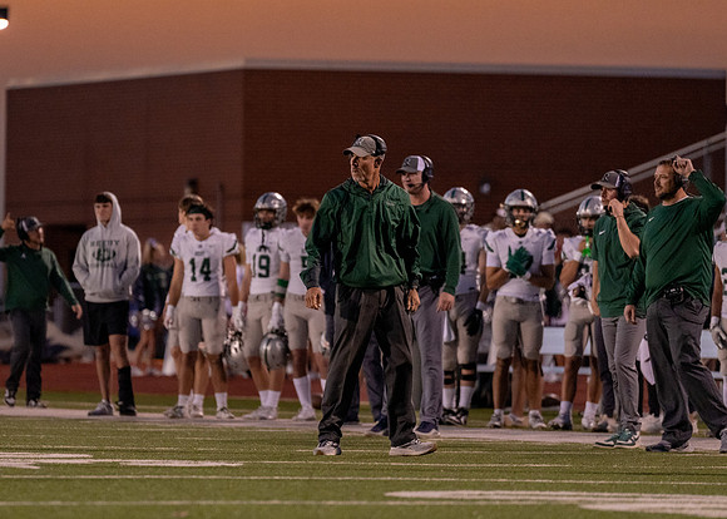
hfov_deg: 5.6
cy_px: 241
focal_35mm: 361
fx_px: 7448
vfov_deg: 4.0
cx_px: 301
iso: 2000
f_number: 2.8
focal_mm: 200
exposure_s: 1/1000
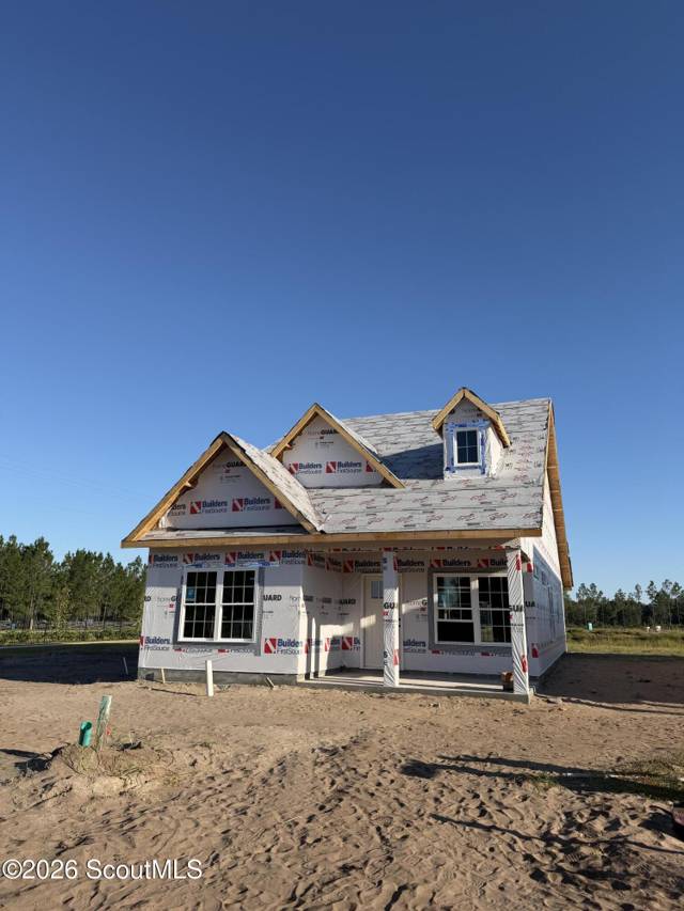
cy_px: 456
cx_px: 342
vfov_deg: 71.6
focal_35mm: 24
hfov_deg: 56.8
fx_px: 632
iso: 80
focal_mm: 6.76
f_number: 1.78
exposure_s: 1/4167
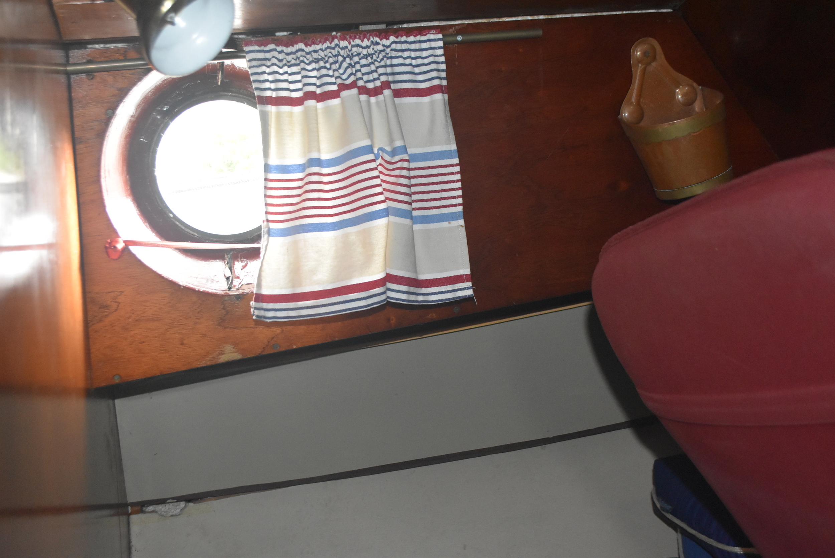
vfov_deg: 34.3
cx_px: 418
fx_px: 905
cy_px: 279
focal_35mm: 39
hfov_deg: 49.5
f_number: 4.2
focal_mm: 26
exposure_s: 1/60
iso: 3200
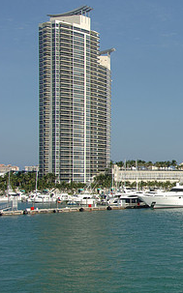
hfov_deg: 15.7
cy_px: 169
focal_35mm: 76
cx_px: 275
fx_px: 607
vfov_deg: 27.1
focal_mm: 26
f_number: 8.5
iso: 100
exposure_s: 1/320
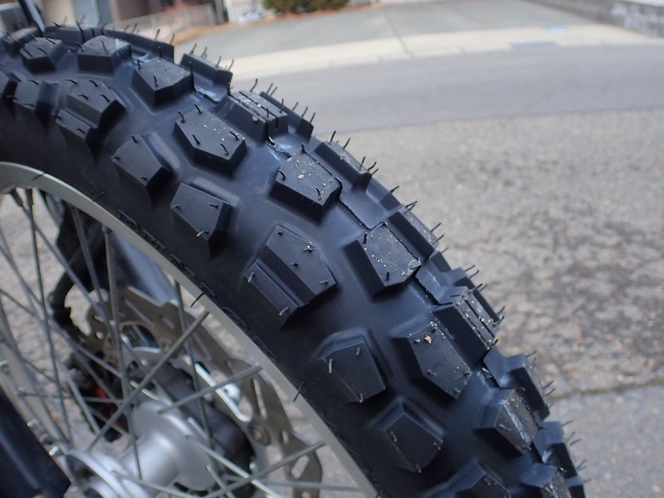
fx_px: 671
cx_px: 332
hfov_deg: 52.6
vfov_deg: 40.7
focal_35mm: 35
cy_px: 249
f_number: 2.6
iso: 200
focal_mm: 6.42
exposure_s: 1/40
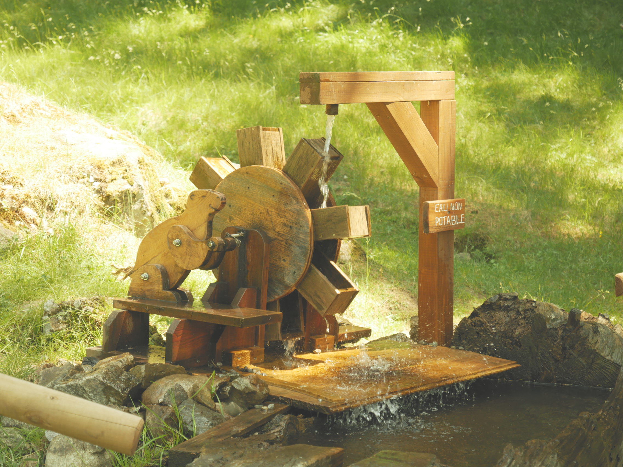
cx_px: 312
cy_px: 234
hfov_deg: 23.3
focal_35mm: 84
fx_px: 1512
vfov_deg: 17.6
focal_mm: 42
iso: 200
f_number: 3.9
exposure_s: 1/160
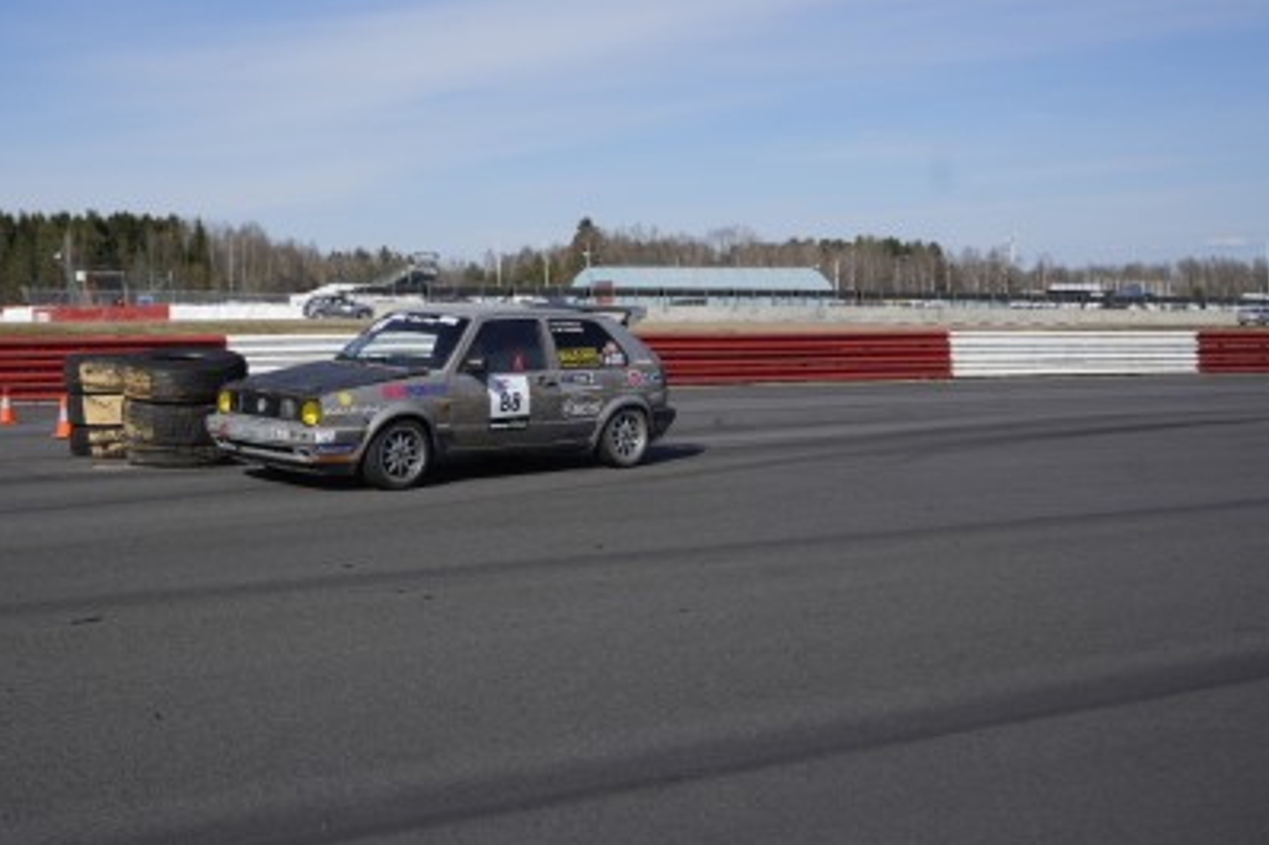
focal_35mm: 44
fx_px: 1550
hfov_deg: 44.2
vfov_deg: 30.5
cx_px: 481
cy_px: 368
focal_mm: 35
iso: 100
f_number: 5
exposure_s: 1/1000
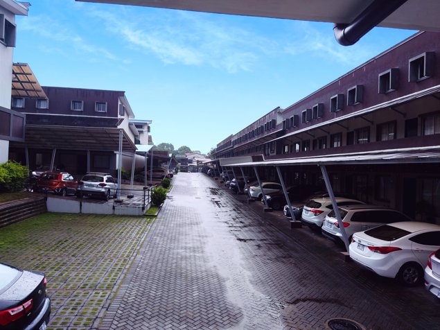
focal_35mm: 25
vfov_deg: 54.9
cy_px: 165
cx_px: 220
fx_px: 318
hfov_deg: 69.4
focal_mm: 4.71
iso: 55
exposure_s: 1/100
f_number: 1.79
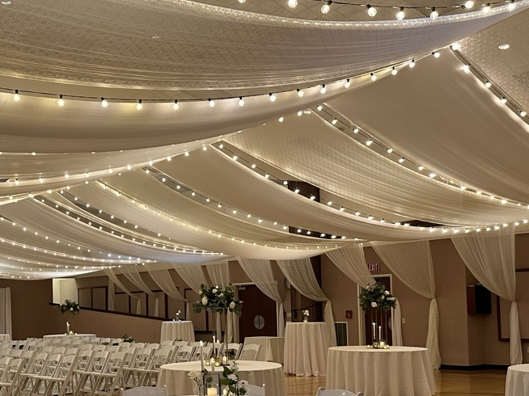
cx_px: 135
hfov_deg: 39.4
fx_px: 718
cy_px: 274
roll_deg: +1.1
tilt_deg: +2.4
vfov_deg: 30.6
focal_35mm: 47
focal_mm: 6.86
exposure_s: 1/60
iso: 320
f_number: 1.78
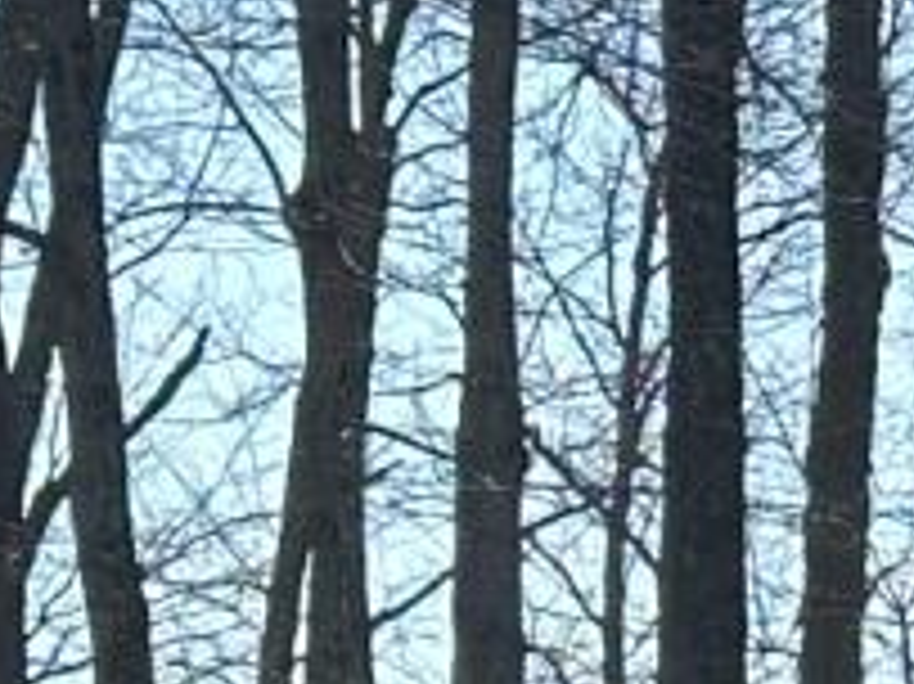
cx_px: 2922
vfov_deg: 4.1
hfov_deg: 5.2
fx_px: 9368
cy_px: 1429
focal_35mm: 355
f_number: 1.78
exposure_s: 1/1272
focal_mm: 6.86
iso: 64
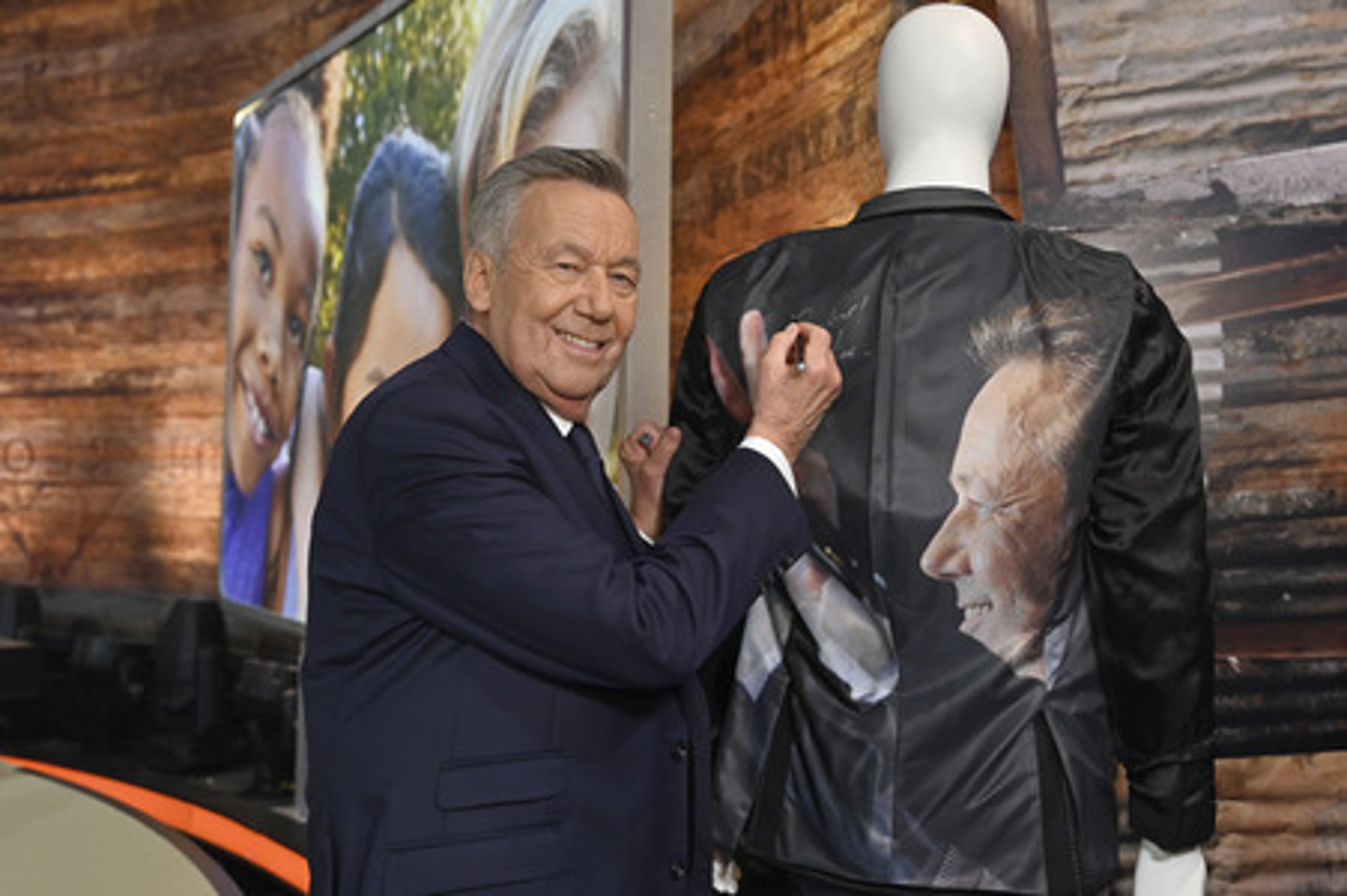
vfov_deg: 37.8
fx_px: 1309
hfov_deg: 54.5
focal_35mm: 35
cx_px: 674
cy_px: 448
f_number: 4
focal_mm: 35
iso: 800
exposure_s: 1/200
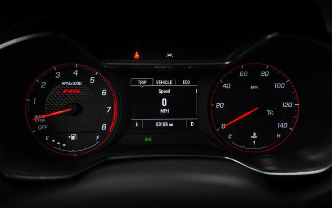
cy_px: 101
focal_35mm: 47
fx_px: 425
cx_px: 164
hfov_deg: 42.6
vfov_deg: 27.4
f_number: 3.2
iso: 1000
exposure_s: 1/250
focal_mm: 45
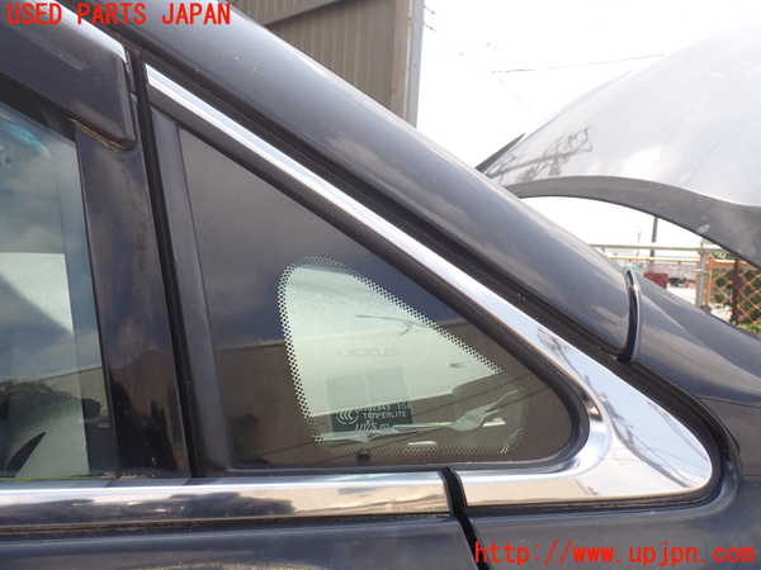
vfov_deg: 46.8
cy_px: 285
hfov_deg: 60.0
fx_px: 660
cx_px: 380
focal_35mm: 30
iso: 100
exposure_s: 1/500
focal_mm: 5.4
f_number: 3.2
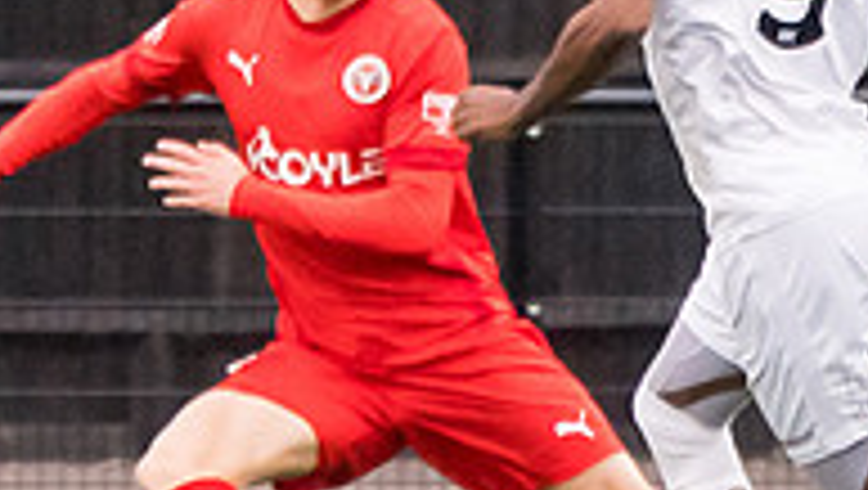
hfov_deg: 1.0
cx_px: 252
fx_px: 50315
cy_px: -58
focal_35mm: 2184
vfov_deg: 0.6
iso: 2000
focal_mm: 280
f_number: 4
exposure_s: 1/1000
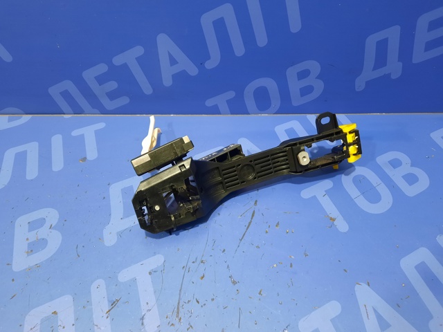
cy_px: 166
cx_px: 222
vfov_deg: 54.9
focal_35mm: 25
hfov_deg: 69.4
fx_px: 320
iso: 400
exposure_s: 1/33
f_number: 2
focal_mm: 4.6
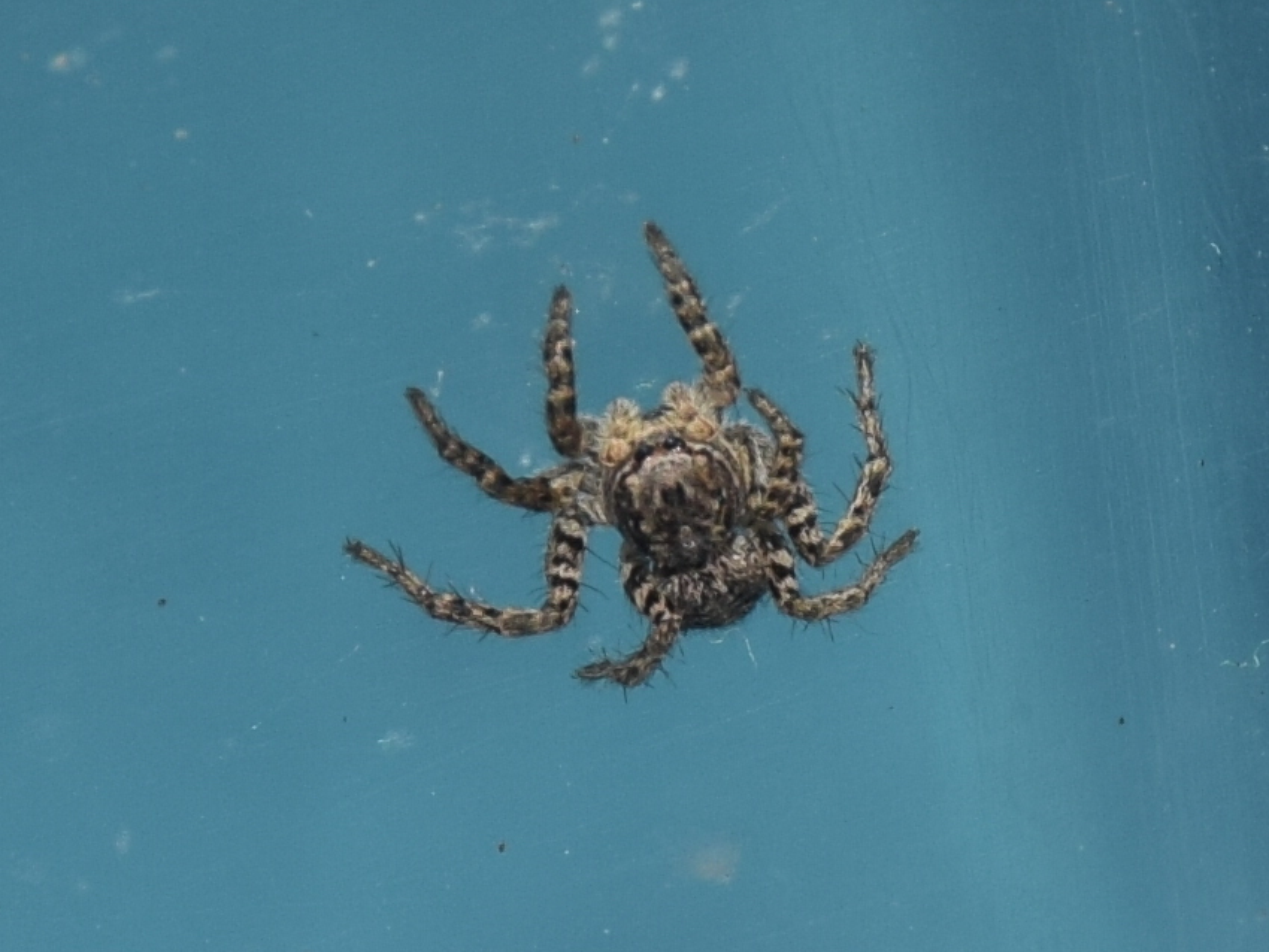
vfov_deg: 6.5
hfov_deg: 8.7
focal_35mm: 228
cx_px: 681
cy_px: 476
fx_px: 8361
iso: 100
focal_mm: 140
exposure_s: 1/60
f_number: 8
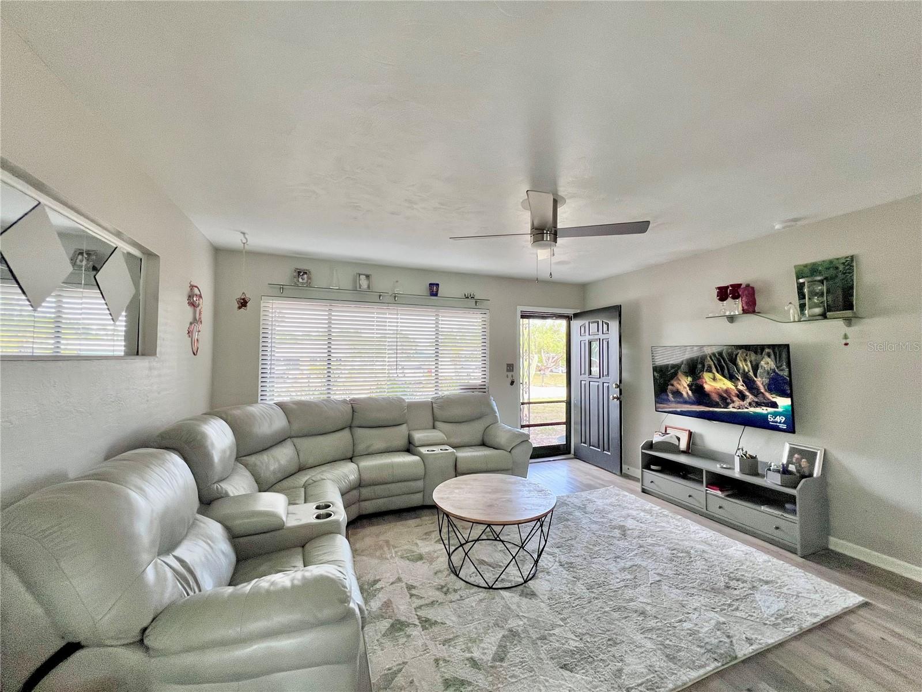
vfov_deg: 89.9
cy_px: 346
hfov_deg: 106.2
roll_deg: -0.7
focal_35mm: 13
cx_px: 461
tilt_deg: +2.0
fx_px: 346
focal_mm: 1.57
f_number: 1.8
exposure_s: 1/120
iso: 160
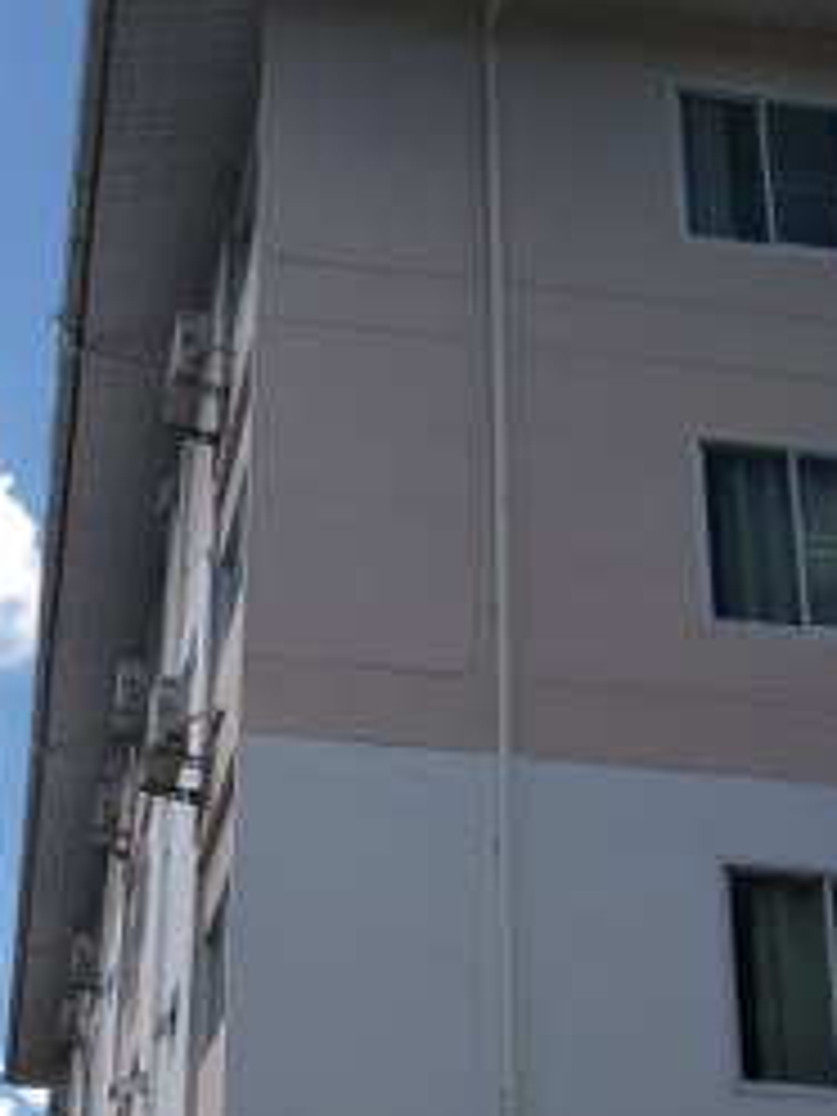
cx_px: 122
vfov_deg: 31.9
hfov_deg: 24.7
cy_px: 963
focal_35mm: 58
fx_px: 1870
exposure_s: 1/900
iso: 50
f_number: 2.2
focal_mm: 3.65
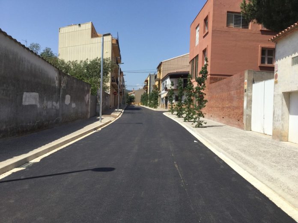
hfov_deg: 58.4
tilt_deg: -2.8
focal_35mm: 31
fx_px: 267
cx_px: 149
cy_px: 112
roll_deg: -4.1
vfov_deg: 45.4
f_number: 2.4
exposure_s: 1/1538
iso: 25
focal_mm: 3.3
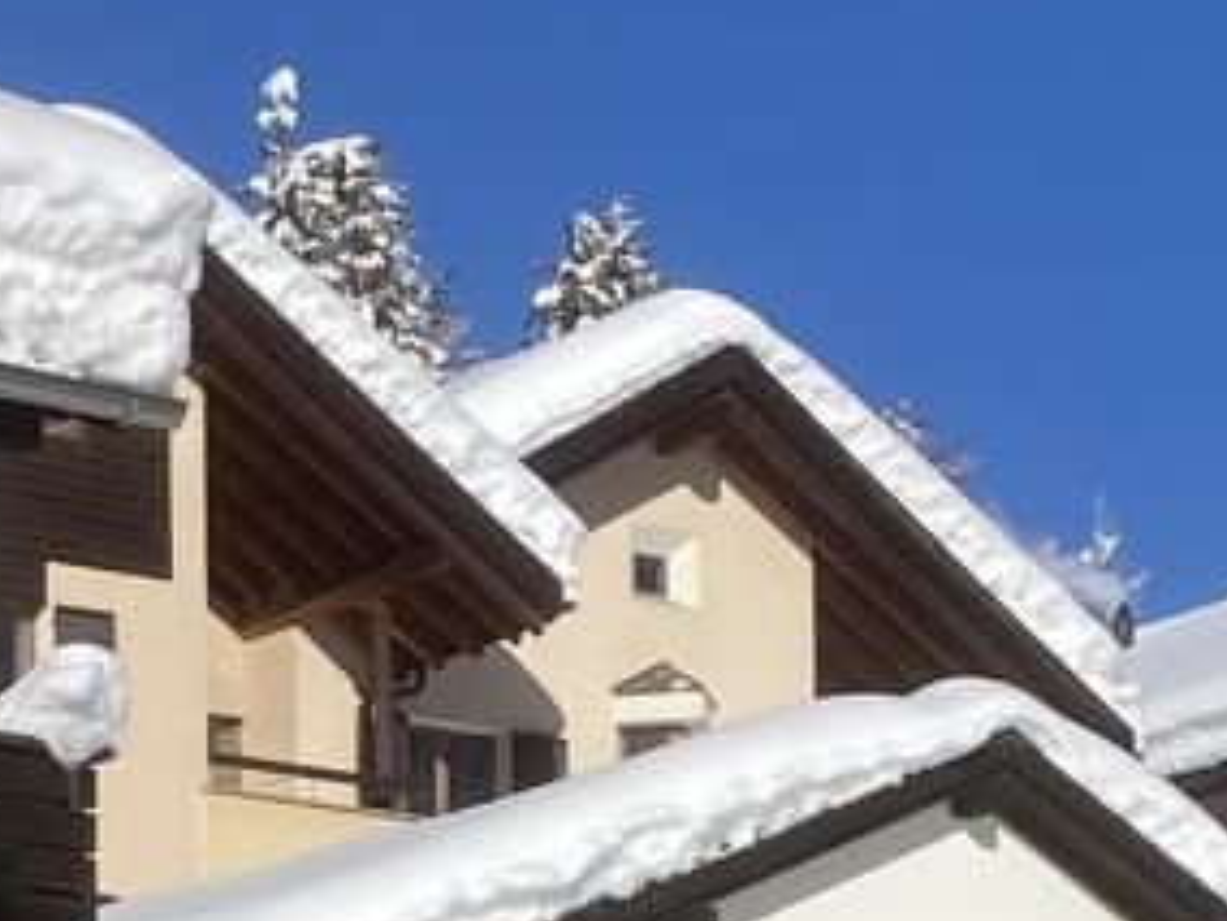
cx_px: 346
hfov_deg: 9.8
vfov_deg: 7.1
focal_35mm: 202
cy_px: 1881
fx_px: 7160
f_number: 1.8
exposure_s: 1/4425
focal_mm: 3.99
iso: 25
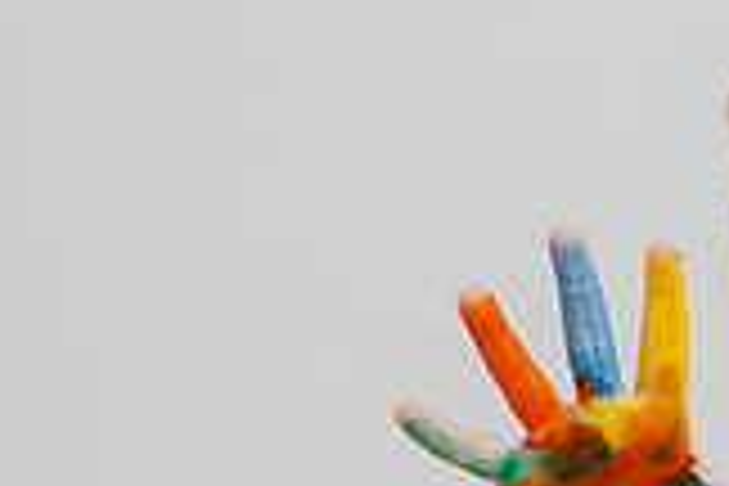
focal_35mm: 215
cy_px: 425
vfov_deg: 6.4
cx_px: 972
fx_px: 4353
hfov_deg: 9.4
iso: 1250
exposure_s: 1/200
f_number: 5.6
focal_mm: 60
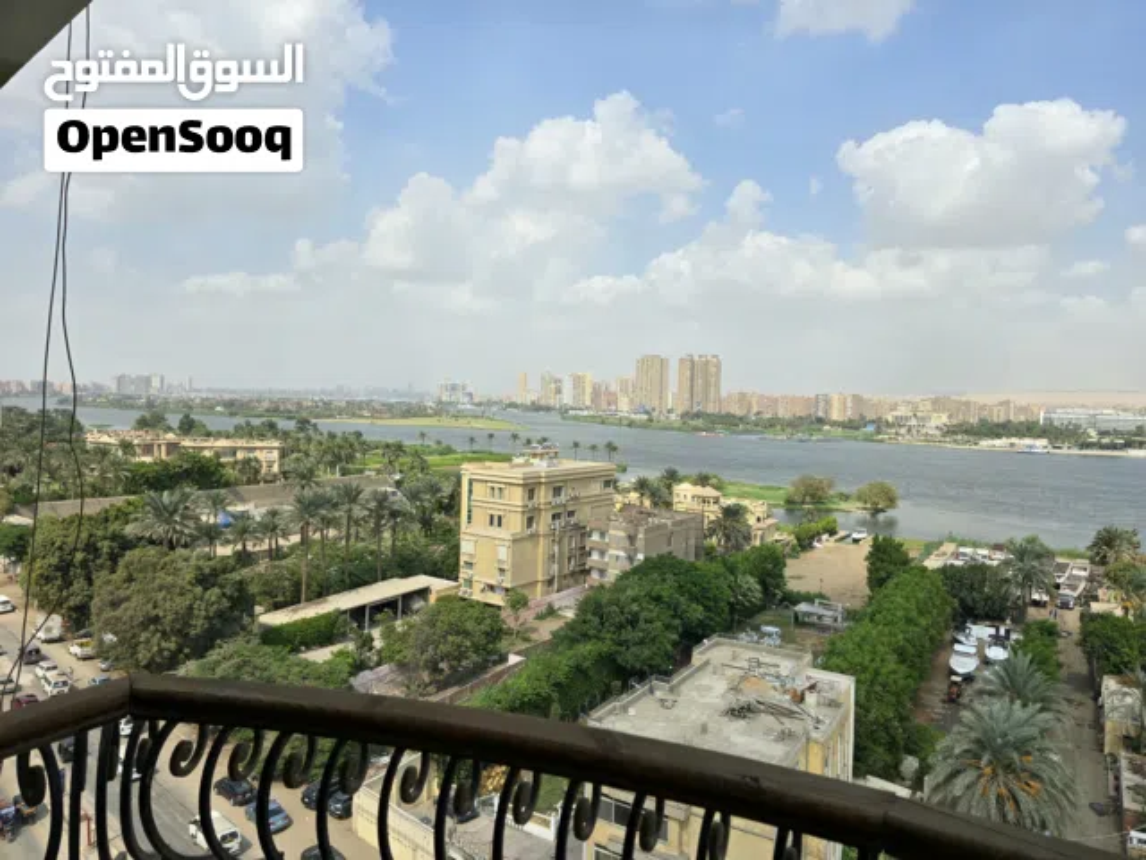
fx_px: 761
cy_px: 430
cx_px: 573
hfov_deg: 73.9
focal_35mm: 23
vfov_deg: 58.9
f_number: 1.7
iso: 12
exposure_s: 1/688
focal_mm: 6.3
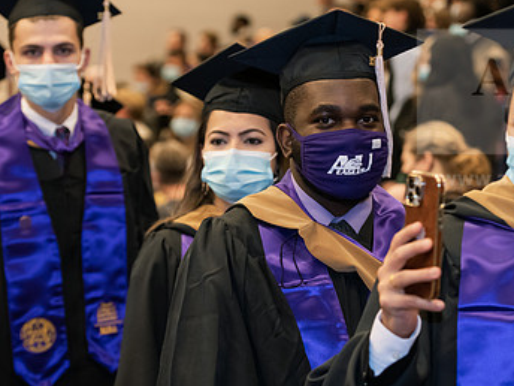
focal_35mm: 149
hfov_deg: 13.2
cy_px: 210
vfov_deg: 10.0
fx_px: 2212
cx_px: 372
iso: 2000
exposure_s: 1/200
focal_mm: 92
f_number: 4
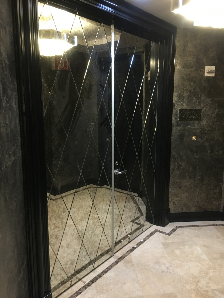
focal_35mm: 29
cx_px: 112
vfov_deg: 61.7
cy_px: 149
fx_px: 250
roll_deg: -0.5
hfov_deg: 48.2
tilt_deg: -9.9
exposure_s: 1/4
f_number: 2.2
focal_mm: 4.15
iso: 50
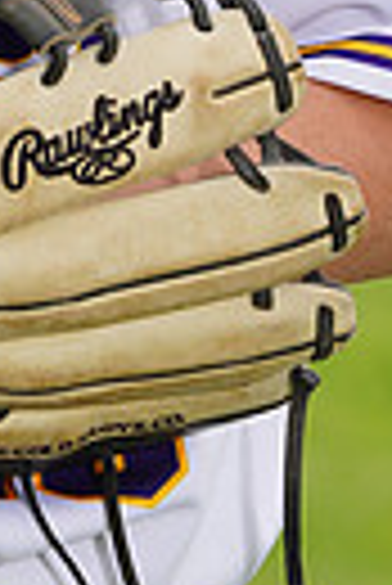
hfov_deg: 1.2
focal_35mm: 1166
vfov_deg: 1.8
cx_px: -164
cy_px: -634
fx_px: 18993
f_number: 9
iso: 160
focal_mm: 262
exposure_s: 1/250
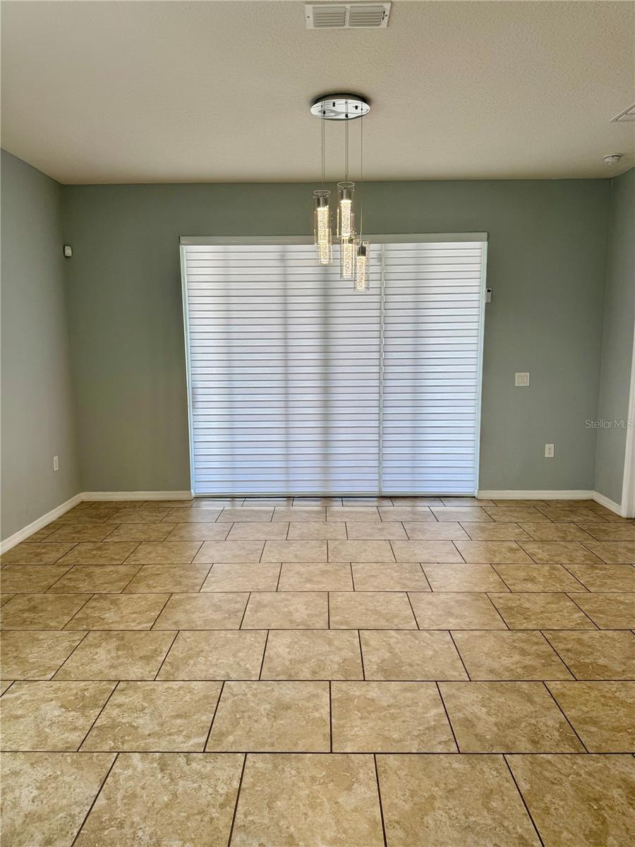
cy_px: 424
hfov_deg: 56.8
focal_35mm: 24
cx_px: 318
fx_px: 587
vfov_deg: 71.6
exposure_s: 1/120
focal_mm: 6.76
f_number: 1.78
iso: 64
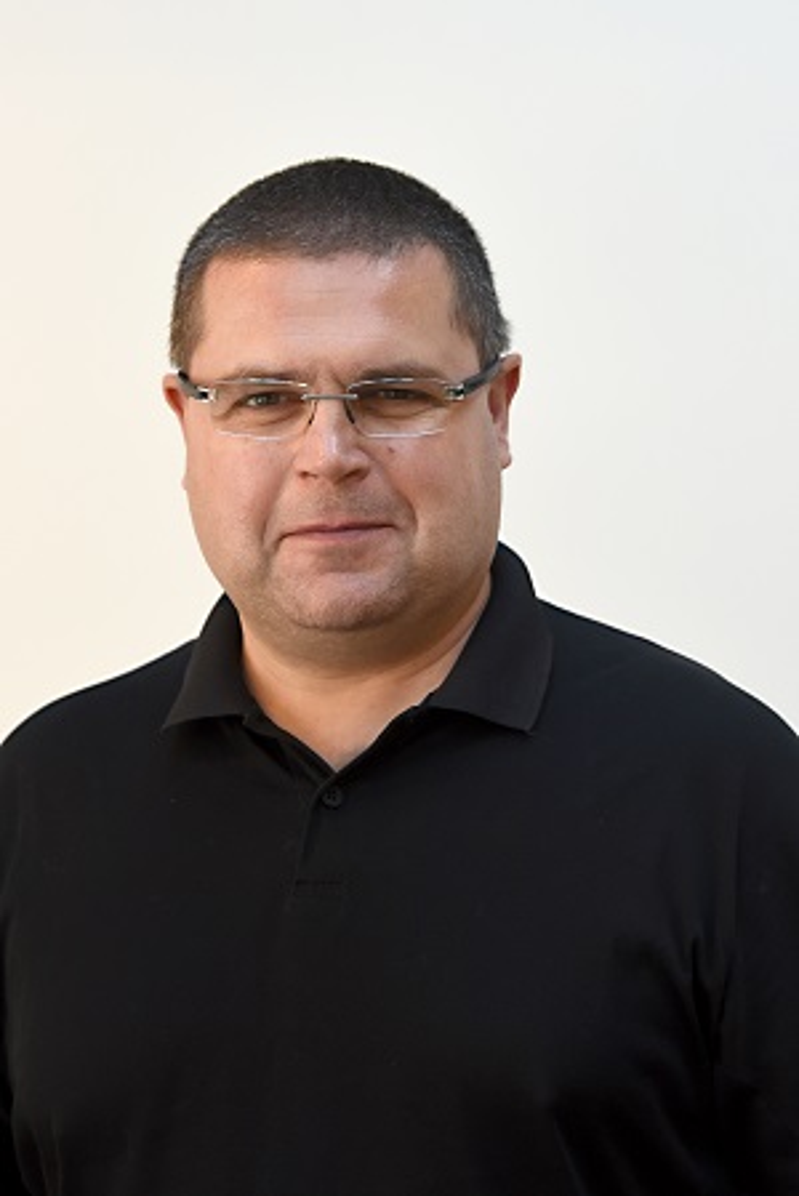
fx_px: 2493
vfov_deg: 27.0
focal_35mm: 75
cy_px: 598
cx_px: 400
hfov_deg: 18.2
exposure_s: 1/400
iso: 1600
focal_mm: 75
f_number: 4.5
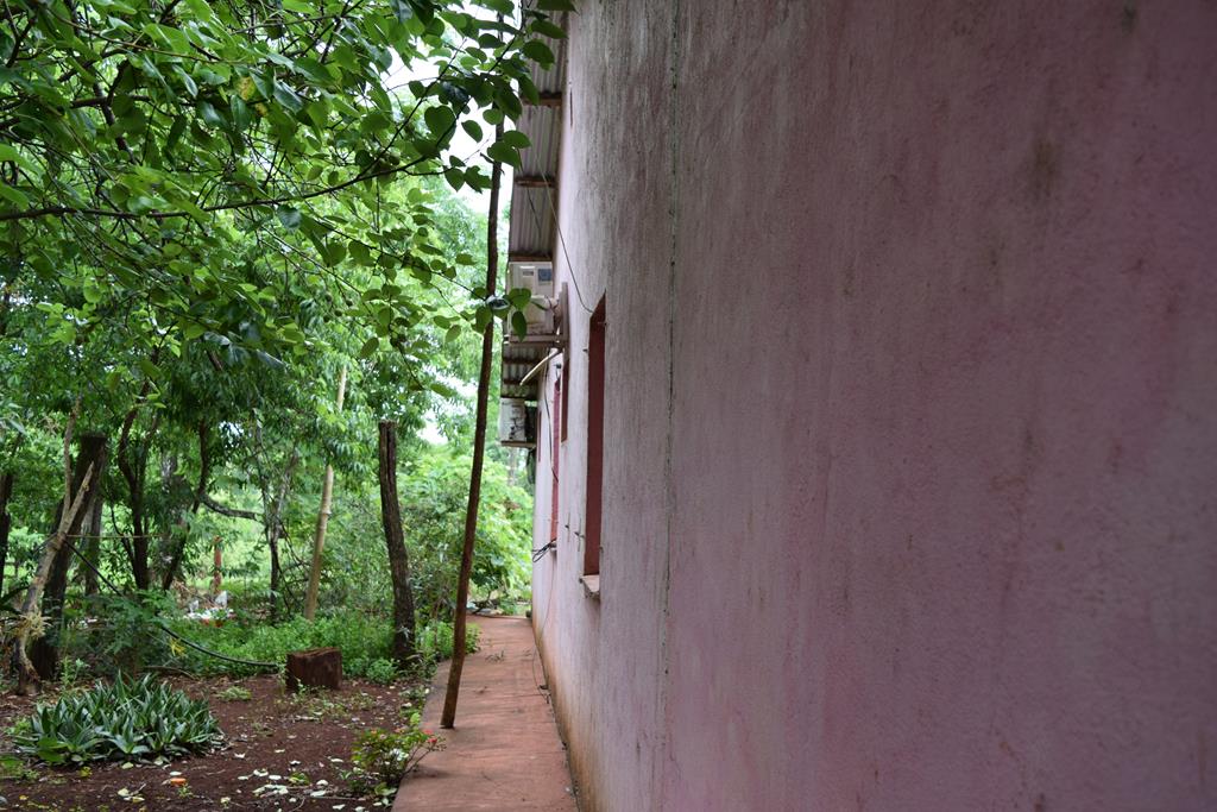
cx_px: 608
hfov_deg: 49.5
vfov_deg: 34.2
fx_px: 1319
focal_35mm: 39
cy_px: 406
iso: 400
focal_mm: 26
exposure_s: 1/125
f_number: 5.6
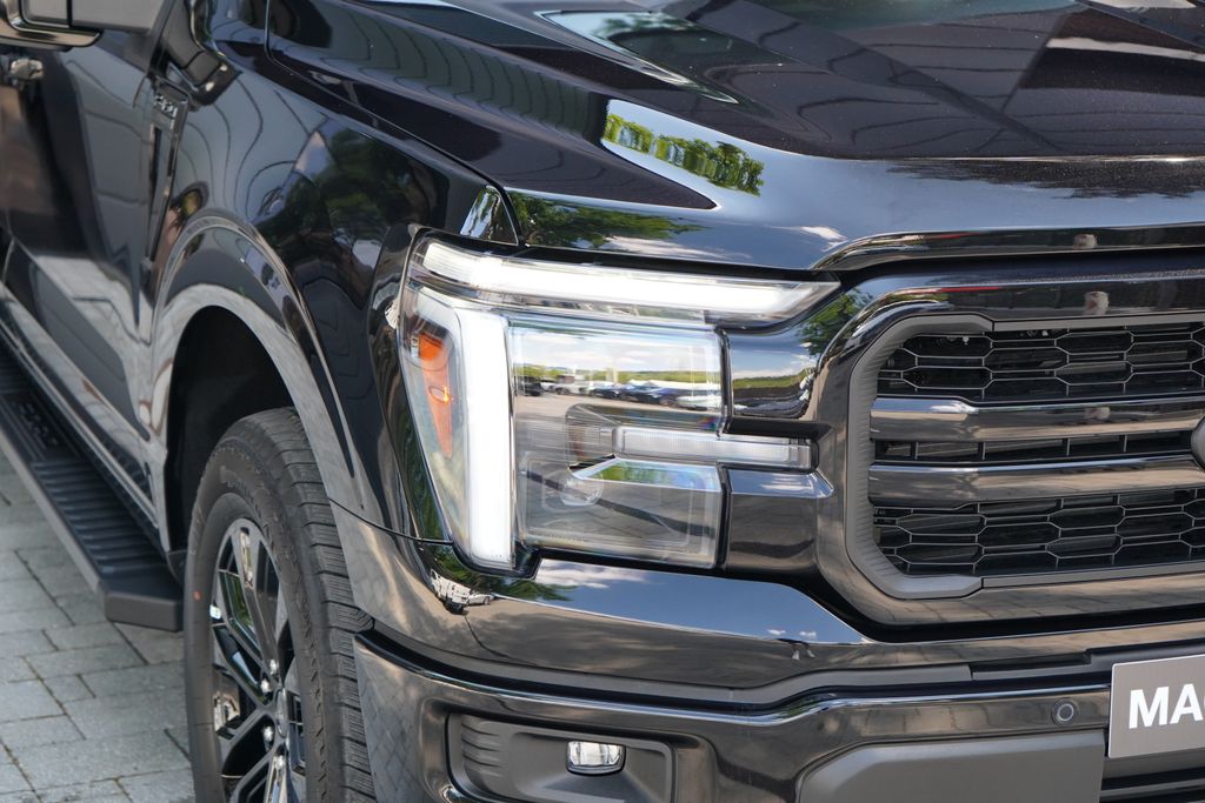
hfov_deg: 28.8
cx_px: 602
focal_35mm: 70
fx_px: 2343
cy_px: 402
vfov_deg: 19.5
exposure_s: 1/160
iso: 2000
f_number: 5.6
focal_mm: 70
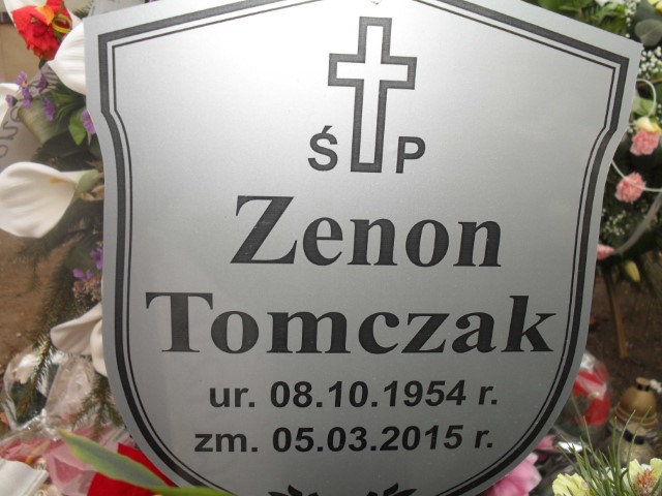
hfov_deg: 52.6
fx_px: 669
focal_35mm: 35
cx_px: 331
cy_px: 248
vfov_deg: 40.7
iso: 100
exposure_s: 1/250
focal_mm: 6.3
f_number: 3.2
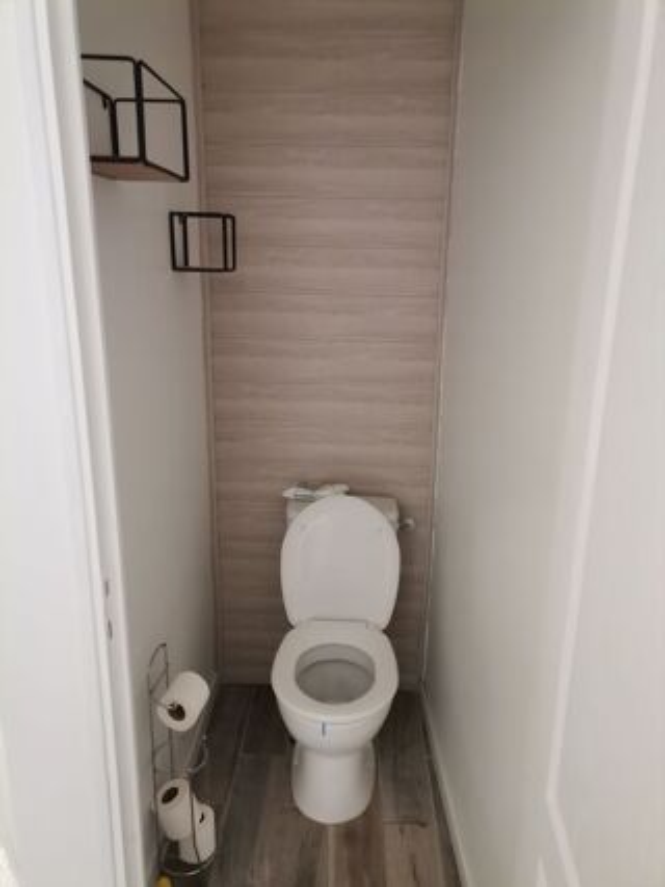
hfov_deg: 53.0
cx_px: 332
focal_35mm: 26
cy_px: 444
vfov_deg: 67.3
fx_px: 666
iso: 500
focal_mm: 4.75
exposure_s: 1/50
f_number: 1.8
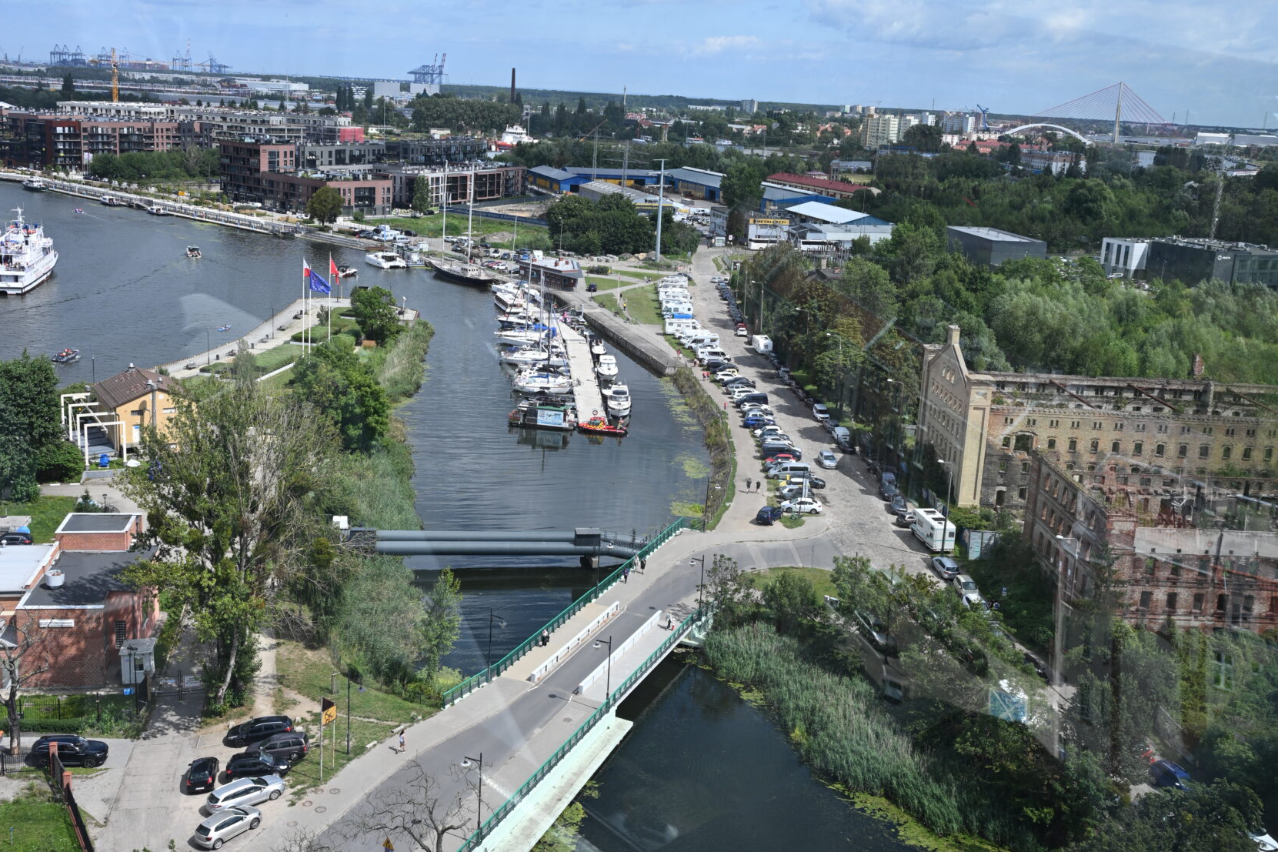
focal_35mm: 37
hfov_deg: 51.9
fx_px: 1313
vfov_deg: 35.9
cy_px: 388
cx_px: 625
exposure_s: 1/250
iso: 100
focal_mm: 24
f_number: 8
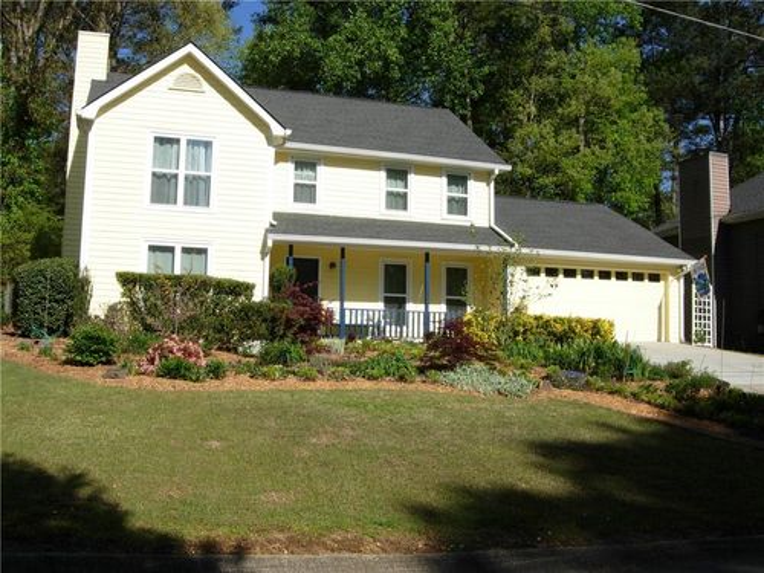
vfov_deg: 39.7
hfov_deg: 51.4
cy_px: 286
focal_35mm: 36
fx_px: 795
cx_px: 382
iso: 50
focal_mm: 7.5
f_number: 6.8
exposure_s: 1/313
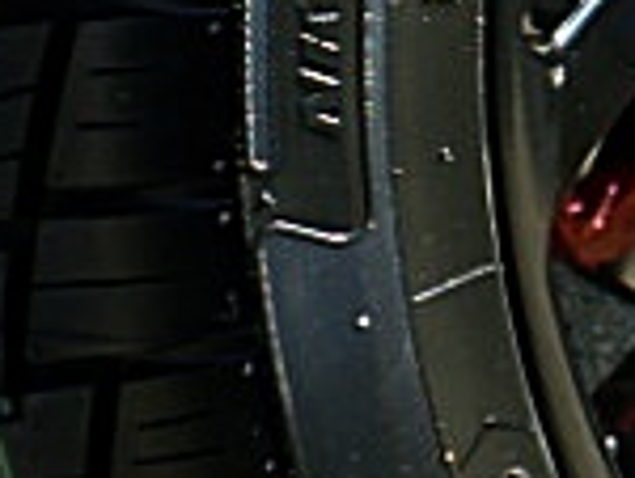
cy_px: -8
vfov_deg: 11.2
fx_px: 2425
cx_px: 1329
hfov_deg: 12.8
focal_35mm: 132
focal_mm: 5.58
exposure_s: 1/125
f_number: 2.8
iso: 64
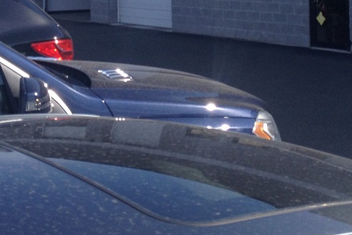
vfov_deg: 14.8
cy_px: -24
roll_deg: +1.2
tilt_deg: -5.1
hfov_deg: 22.6
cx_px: 143
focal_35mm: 90
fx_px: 880
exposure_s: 1/1082
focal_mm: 4.28
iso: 50
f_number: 2.4
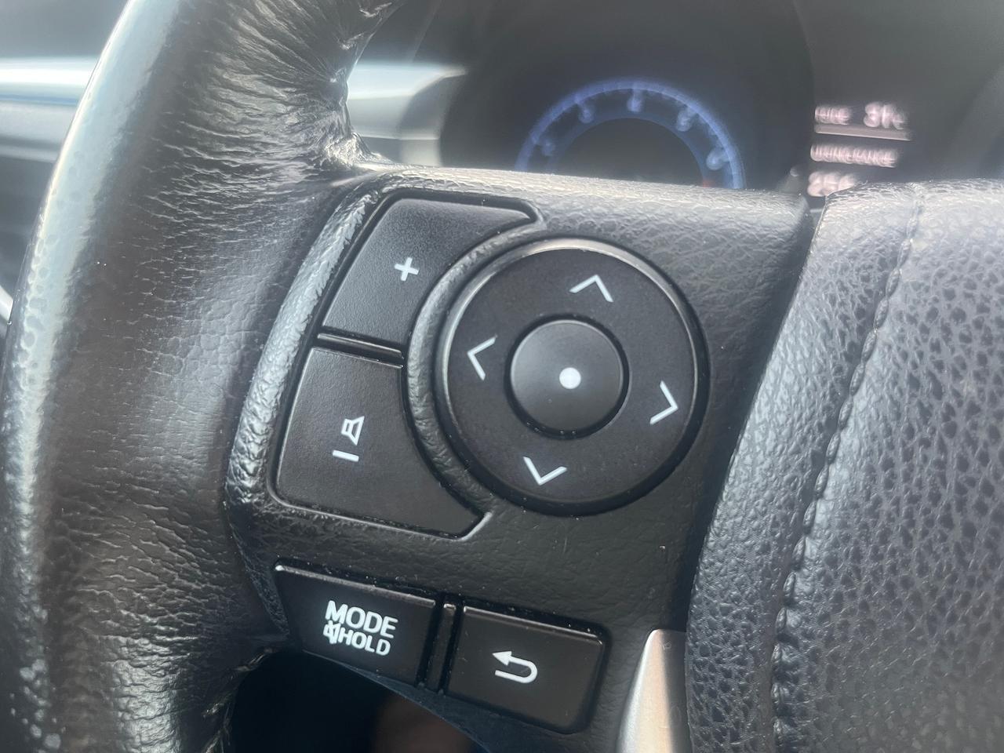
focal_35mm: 26
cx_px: 502
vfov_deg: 53.1
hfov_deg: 67.3
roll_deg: -3.3
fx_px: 754
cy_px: 376
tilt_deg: -22.3
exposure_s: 1/60
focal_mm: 5.1
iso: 250
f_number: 1.6
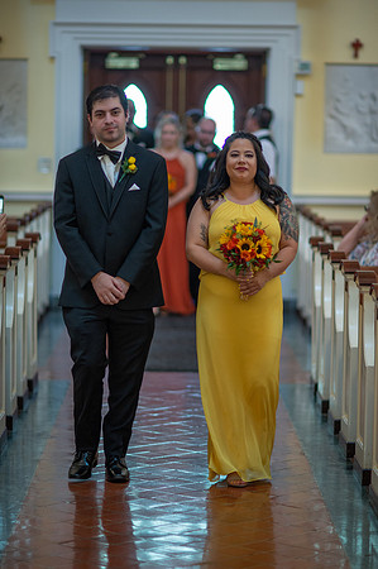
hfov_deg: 10.1
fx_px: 2131
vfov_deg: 15.2
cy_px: 284
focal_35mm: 135
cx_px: 189
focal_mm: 135
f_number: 2
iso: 1600
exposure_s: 1/250
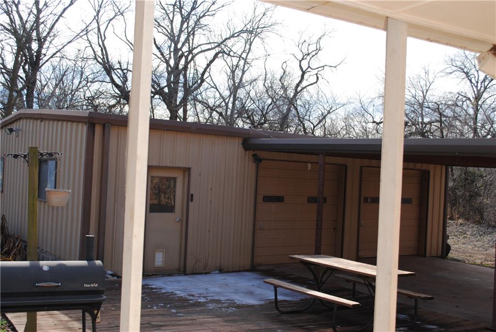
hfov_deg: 46.4
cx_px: 248
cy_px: 166
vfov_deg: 31.9
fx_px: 579
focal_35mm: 42
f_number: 6.3
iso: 100
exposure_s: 1/200
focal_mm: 28
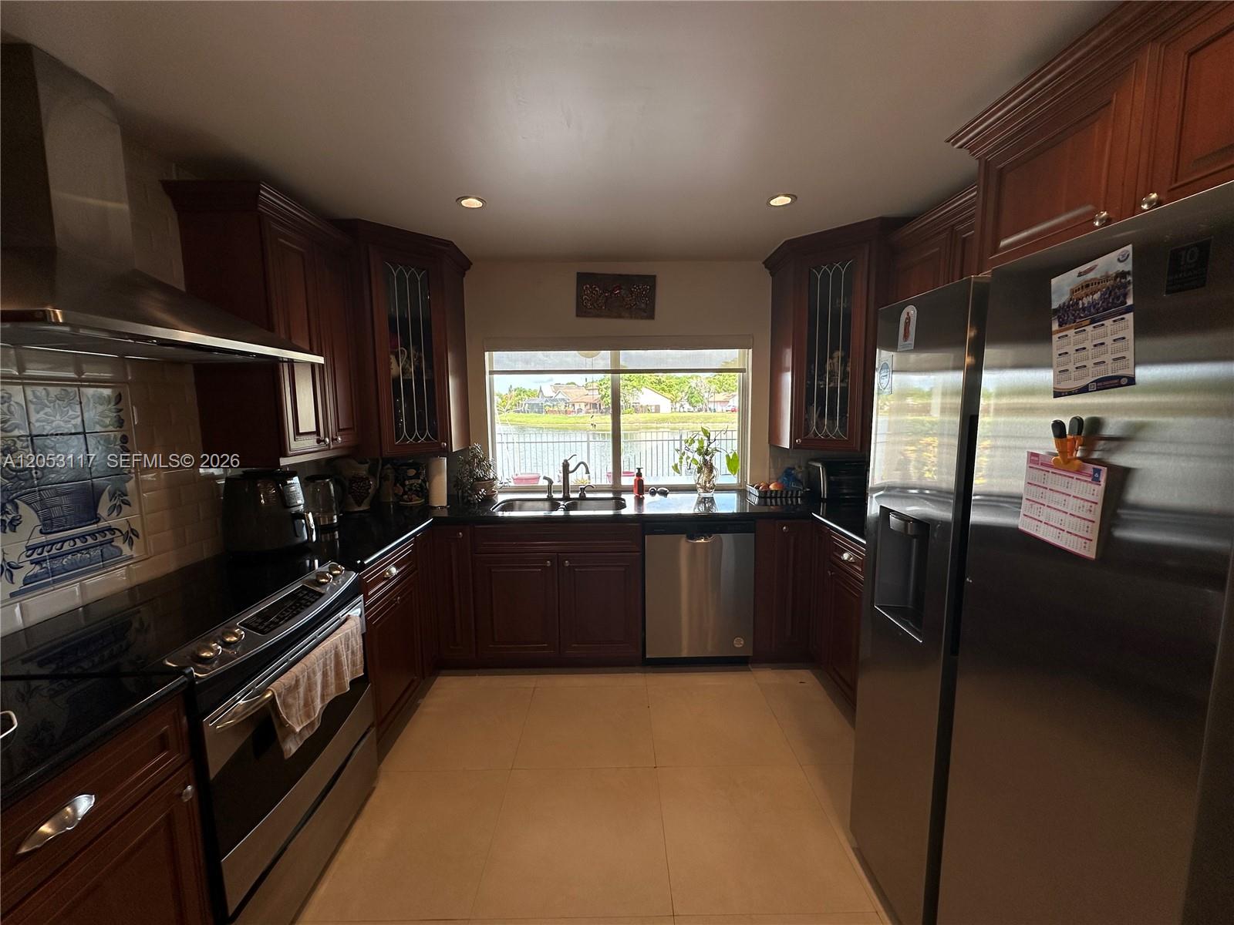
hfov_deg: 102.1
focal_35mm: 14
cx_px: 617
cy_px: 462
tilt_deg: -6.9
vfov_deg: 85.7
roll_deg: +0.5
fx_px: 499
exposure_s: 1/183
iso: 40
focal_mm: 2.22
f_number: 2.2
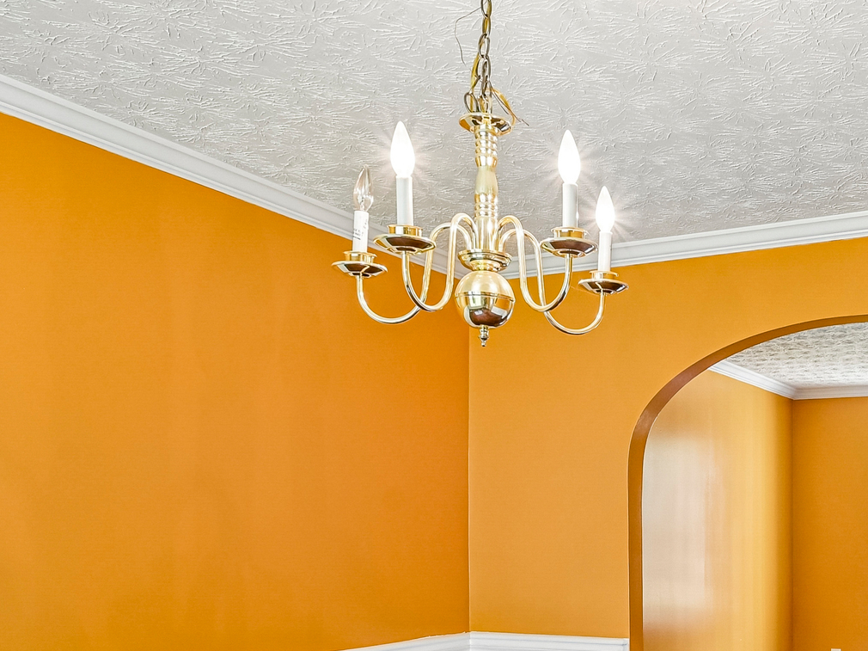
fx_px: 1003
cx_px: 717
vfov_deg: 34.5
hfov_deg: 44.1
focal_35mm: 40
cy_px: 549
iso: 320
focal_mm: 14
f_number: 8
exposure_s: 1/15
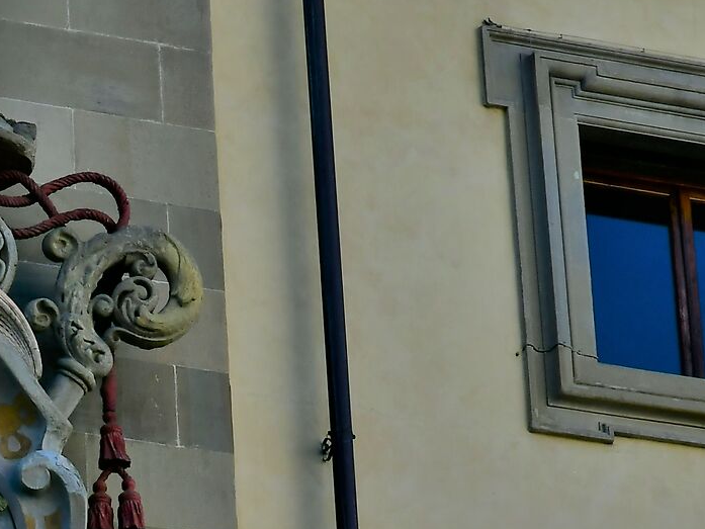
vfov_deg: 5.0
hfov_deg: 6.6
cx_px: -93
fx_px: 6070
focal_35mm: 298
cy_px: 669
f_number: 11
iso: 200
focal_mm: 60
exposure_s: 1/500
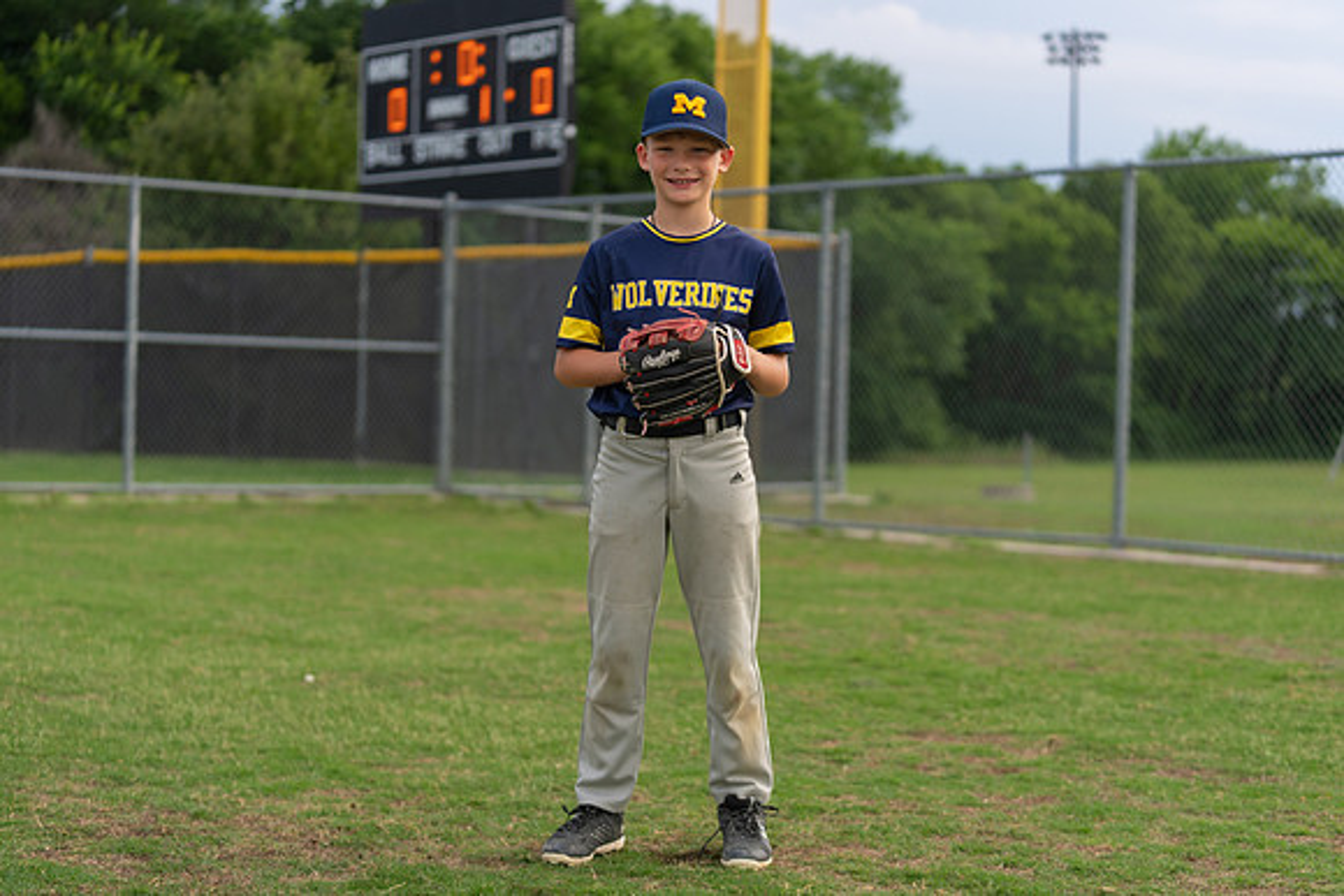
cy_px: 448
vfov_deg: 19.5
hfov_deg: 28.8
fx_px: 2614
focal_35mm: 70
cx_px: 672
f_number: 2.8
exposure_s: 1/320
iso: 160
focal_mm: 70
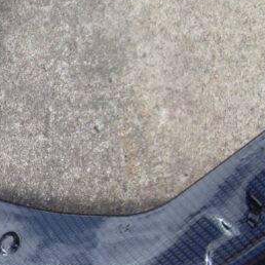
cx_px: -72
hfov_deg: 17.1
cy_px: 211
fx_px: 831
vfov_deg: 18.0
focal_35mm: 96
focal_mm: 6.3
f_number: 7
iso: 80
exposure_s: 1/90
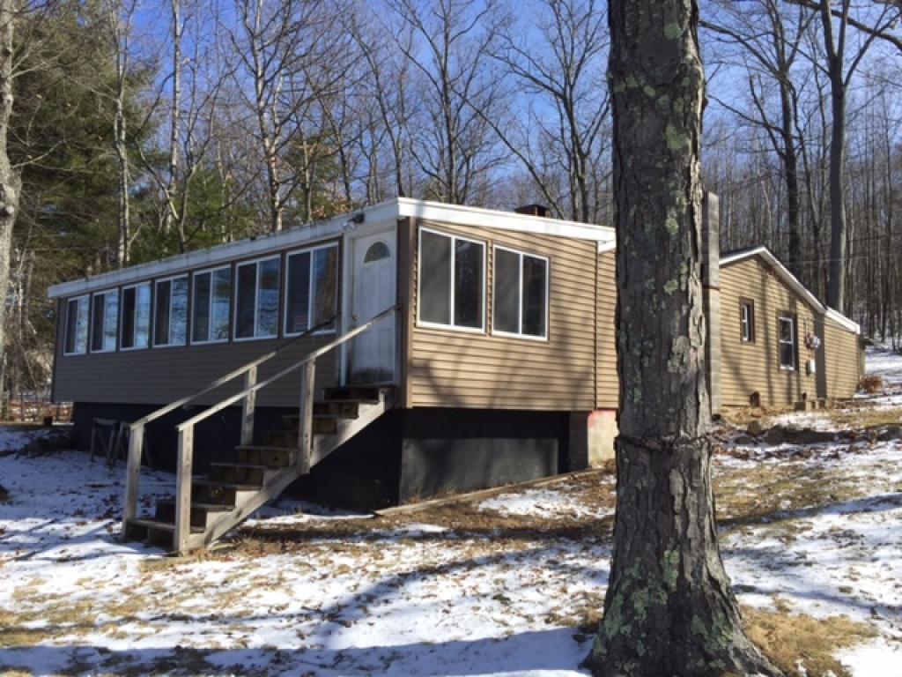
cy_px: 338
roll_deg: -1.3
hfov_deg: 61.7
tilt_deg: +4.4
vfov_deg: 48.2
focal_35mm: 29
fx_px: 756
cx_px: 451
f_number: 2.2
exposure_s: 1/1799
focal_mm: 4.15
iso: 32
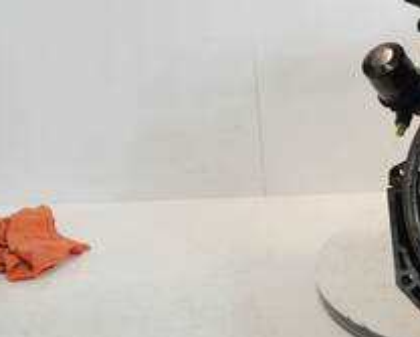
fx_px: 784
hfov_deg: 27.2
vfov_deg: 23.6
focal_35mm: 63
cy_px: 36
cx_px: 477
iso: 250
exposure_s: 1/60
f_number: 3.5
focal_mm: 14
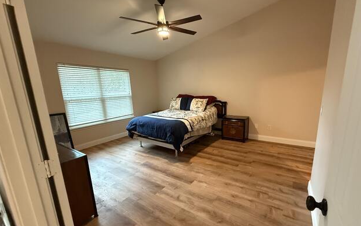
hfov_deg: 97.7
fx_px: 157
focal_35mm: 16
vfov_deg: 71.1
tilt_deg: -12.3
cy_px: 122
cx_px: 192
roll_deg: +1.3
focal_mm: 2.22
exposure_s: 1/60
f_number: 2.2
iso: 800
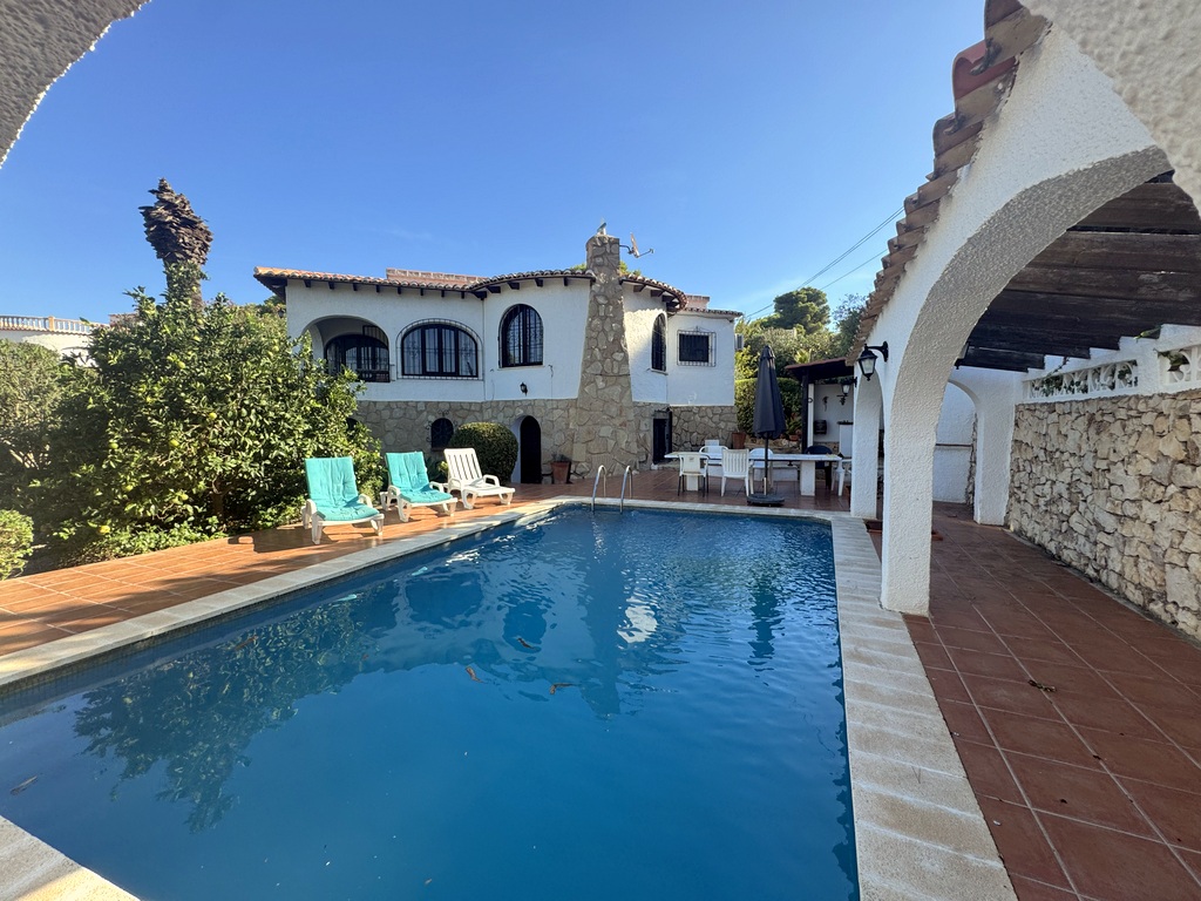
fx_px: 486
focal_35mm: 14
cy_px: 450
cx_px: 600
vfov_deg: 85.7
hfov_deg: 102.1
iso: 40
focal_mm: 2.22
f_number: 2.2
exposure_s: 1/669
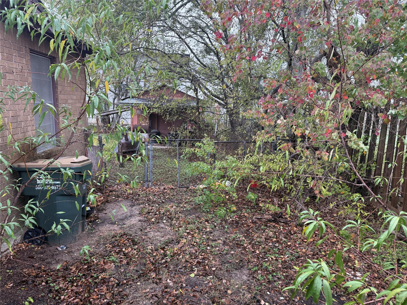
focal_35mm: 24
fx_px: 282
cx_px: 204
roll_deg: -2.0
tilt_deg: -10.2
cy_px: 152
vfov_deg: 56.8
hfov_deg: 71.6
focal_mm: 6.76
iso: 100
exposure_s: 1/228
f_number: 1.78
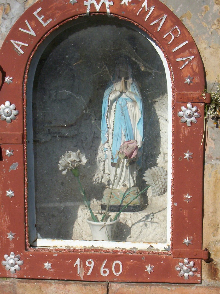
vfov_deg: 20.2
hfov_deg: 15.2
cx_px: 109
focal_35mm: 97
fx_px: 822
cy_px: 151
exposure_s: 1/467
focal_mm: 14.19
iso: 100
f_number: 8.17
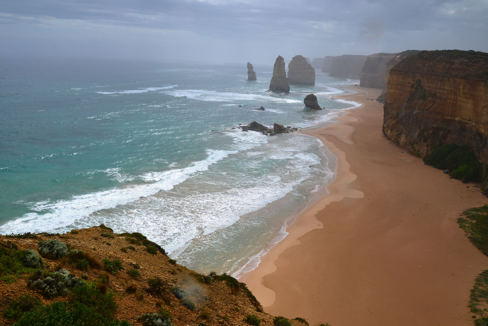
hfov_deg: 67.4
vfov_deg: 47.9
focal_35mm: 27
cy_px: 163
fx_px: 366
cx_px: 244
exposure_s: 1/500
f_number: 11
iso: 180
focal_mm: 18
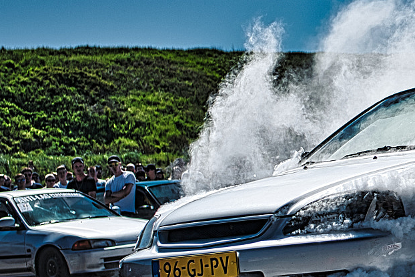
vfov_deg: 15.2
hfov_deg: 20.9
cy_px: 133
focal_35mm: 90
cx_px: 514
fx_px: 1038
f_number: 2.8
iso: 100
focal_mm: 35
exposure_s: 1/2000
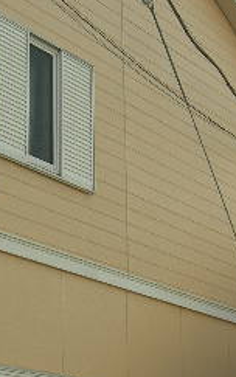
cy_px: 220
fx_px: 1090
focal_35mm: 106
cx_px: -17
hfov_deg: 12.2
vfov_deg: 19.6
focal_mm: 7.8
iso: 50
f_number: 4.8
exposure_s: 1/267
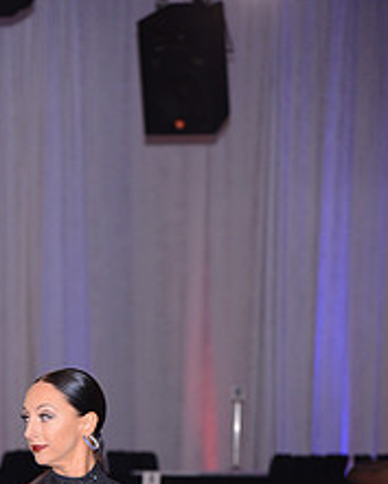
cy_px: 609
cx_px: -21
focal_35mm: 212
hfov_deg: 7.3
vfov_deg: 9.0
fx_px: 3041
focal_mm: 86
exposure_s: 1/250
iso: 1000
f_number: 4.5
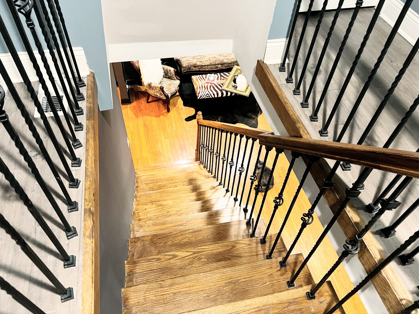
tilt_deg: -49.7
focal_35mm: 26
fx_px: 315
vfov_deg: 53.1
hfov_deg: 67.3
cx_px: 210
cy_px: 157
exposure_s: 1/30
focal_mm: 5.7
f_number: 1.5
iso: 500
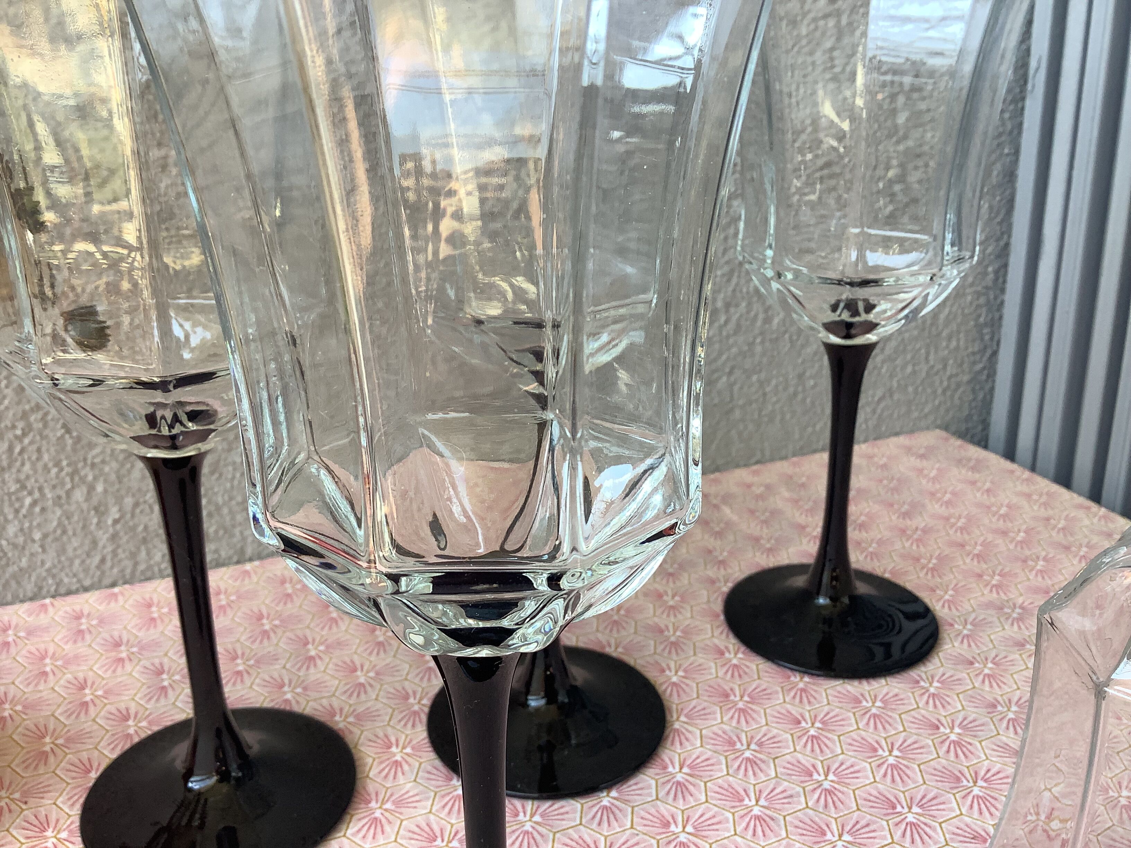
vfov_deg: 45.4
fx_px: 1013
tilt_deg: -19.7
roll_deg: +1.6
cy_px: 424
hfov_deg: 58.4
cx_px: 566
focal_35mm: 31
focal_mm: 3.3
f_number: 2.4
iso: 40
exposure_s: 1/120
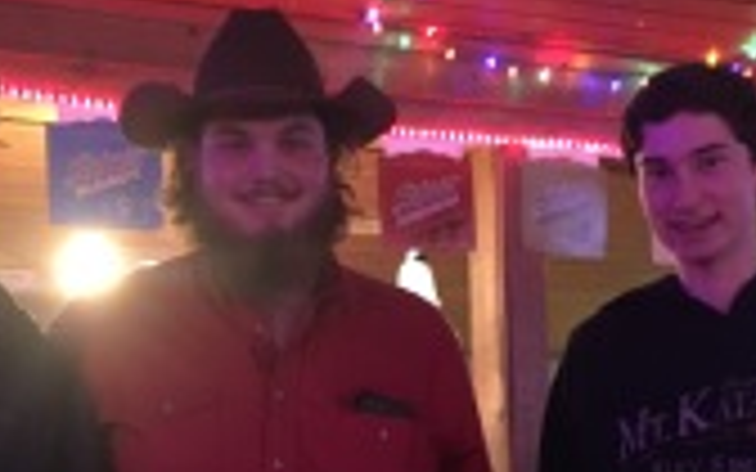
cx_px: 423
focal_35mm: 67
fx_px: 1380
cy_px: 427
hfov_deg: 30.6
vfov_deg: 19.1
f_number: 2.2
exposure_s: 1/15
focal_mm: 4.15
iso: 640
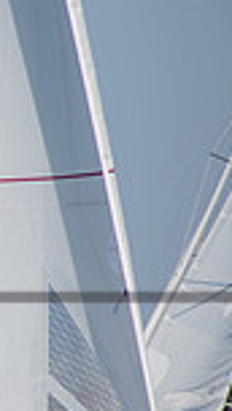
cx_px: -507
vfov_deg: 2.5
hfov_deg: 1.4
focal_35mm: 867
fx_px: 9440
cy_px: 361
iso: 200
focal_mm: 145
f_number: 6.3
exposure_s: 1/1250
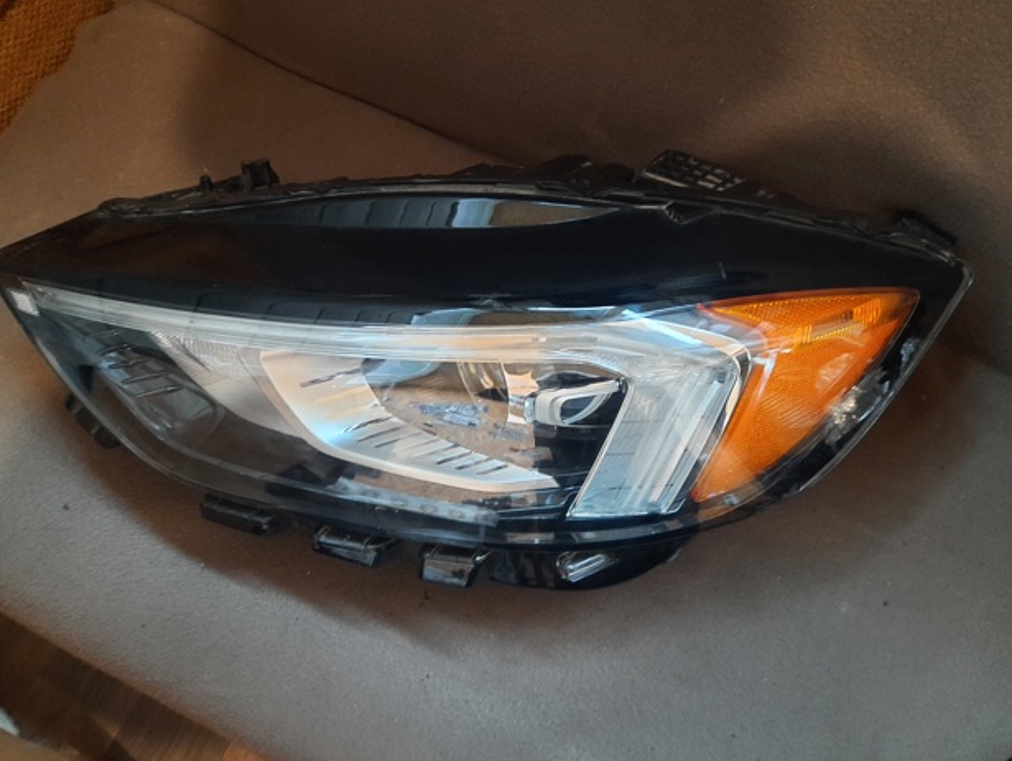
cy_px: 382
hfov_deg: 67.3
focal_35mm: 26
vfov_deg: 53.1
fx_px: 761
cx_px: 505
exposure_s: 1/20
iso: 640
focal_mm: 4.6
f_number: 2
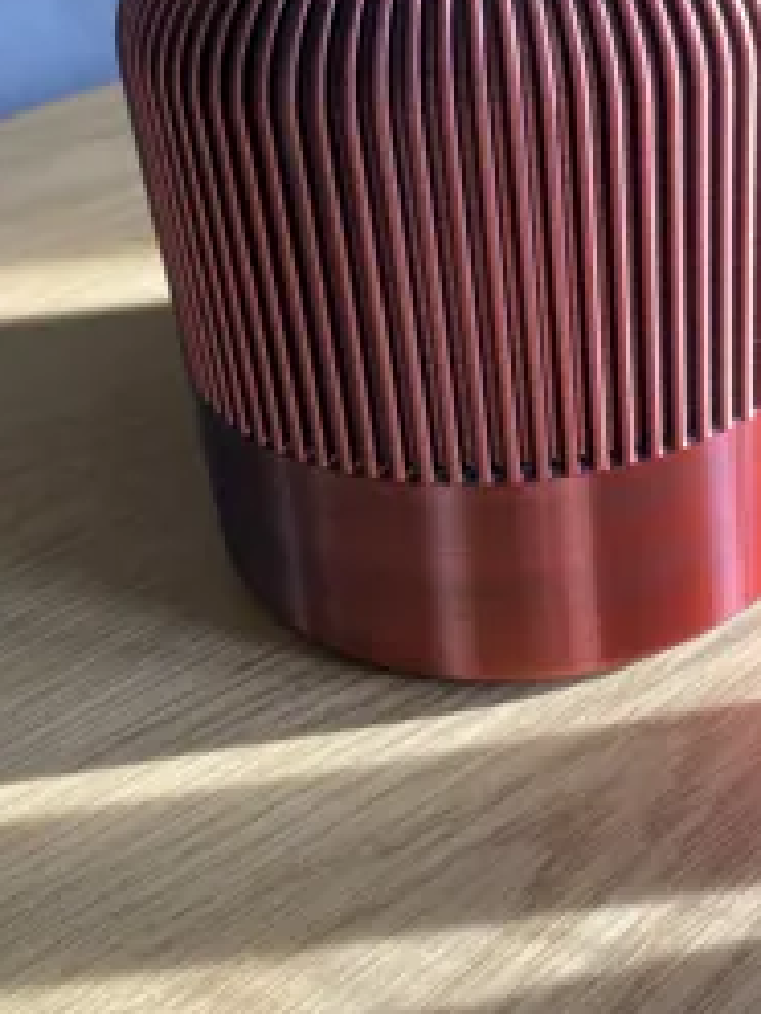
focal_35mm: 42
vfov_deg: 43.5
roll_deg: +4.1
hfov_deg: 33.7
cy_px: 266
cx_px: 561
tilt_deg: -26.3
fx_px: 1231
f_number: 1.8
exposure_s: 1/122
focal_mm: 4.25
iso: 100
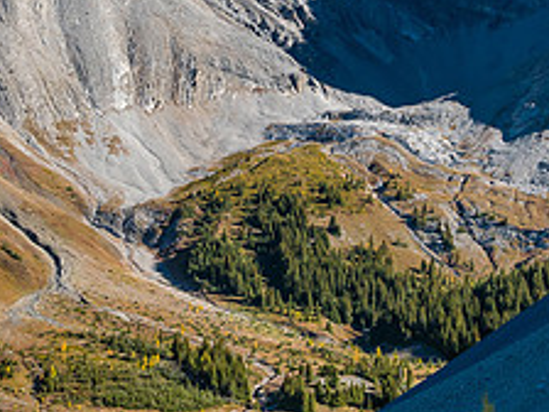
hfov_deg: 17.2
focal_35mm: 114
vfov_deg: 13.0
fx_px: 1808
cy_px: 148
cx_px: 399
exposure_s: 1/250
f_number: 8
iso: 200
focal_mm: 22
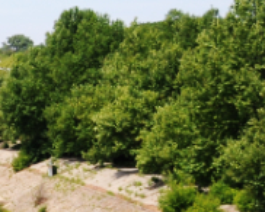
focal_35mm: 170
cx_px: -349
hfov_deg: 10.0
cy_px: 184
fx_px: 1335
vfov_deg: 9.1
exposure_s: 1/1250
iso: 320
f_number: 7.1
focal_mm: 22
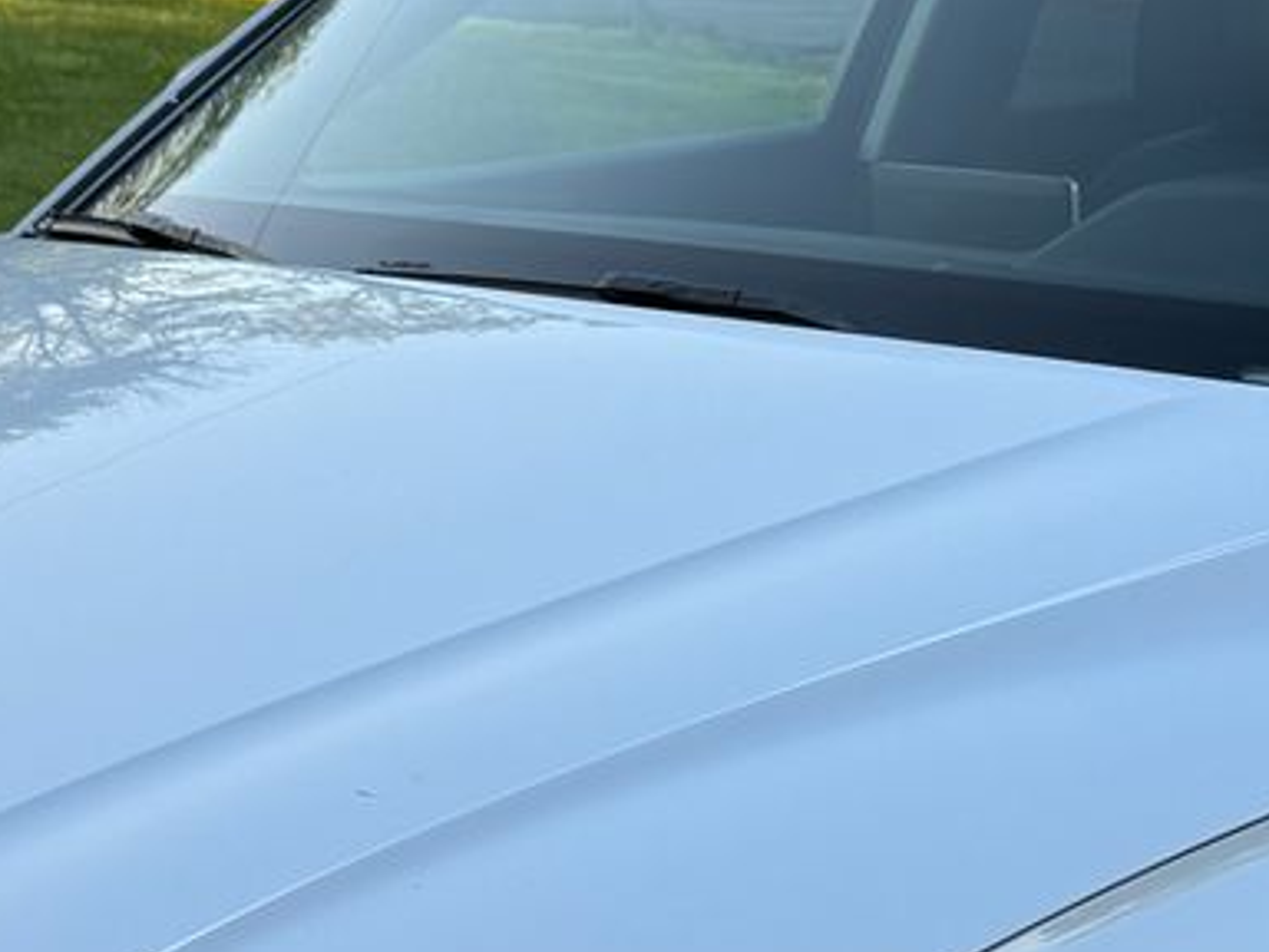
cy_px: 972
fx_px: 3666
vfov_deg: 14.5
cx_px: 826
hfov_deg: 19.6
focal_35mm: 100
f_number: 1.78
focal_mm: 6.76
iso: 80
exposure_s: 1/445
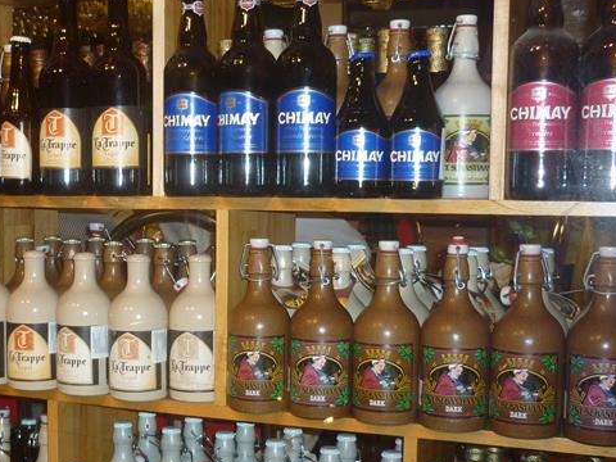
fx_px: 979
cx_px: 149
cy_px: 287
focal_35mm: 55
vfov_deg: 26.5
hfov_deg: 34.2
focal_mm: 5.5
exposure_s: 1/30
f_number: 2.8
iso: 100
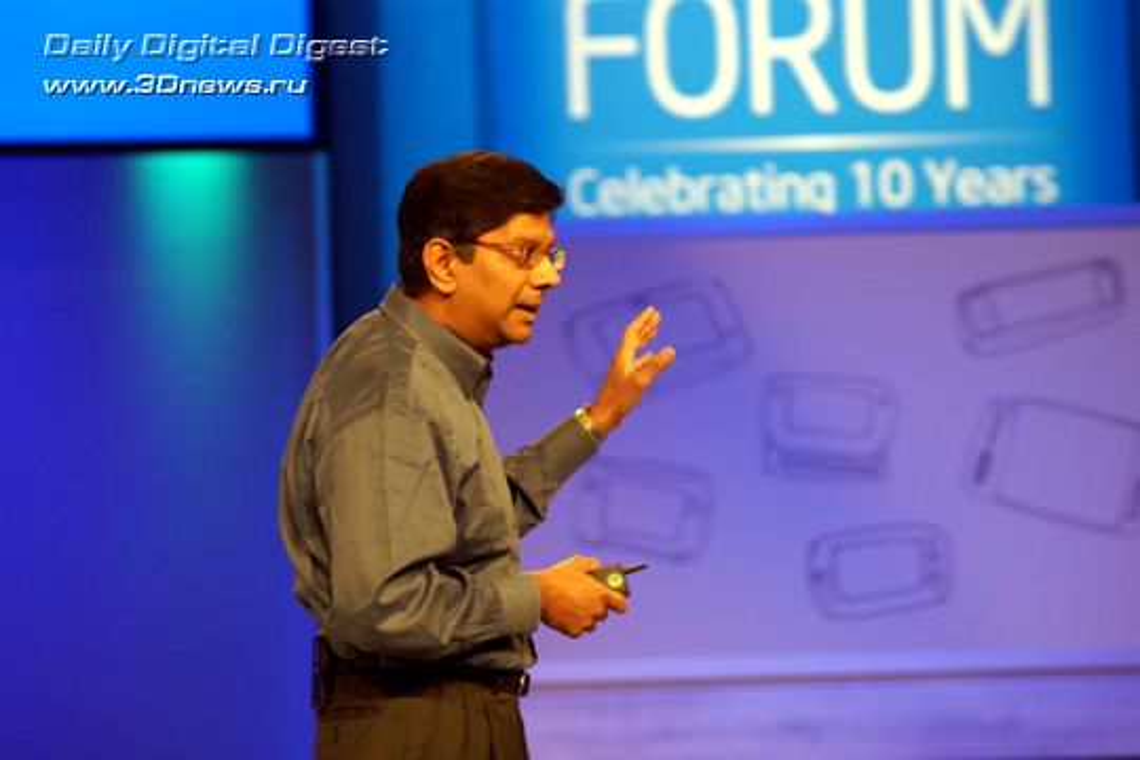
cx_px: 570
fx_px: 6412
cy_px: 380
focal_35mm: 202
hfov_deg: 10.2
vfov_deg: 6.8
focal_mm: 135
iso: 400
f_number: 4
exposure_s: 1/60
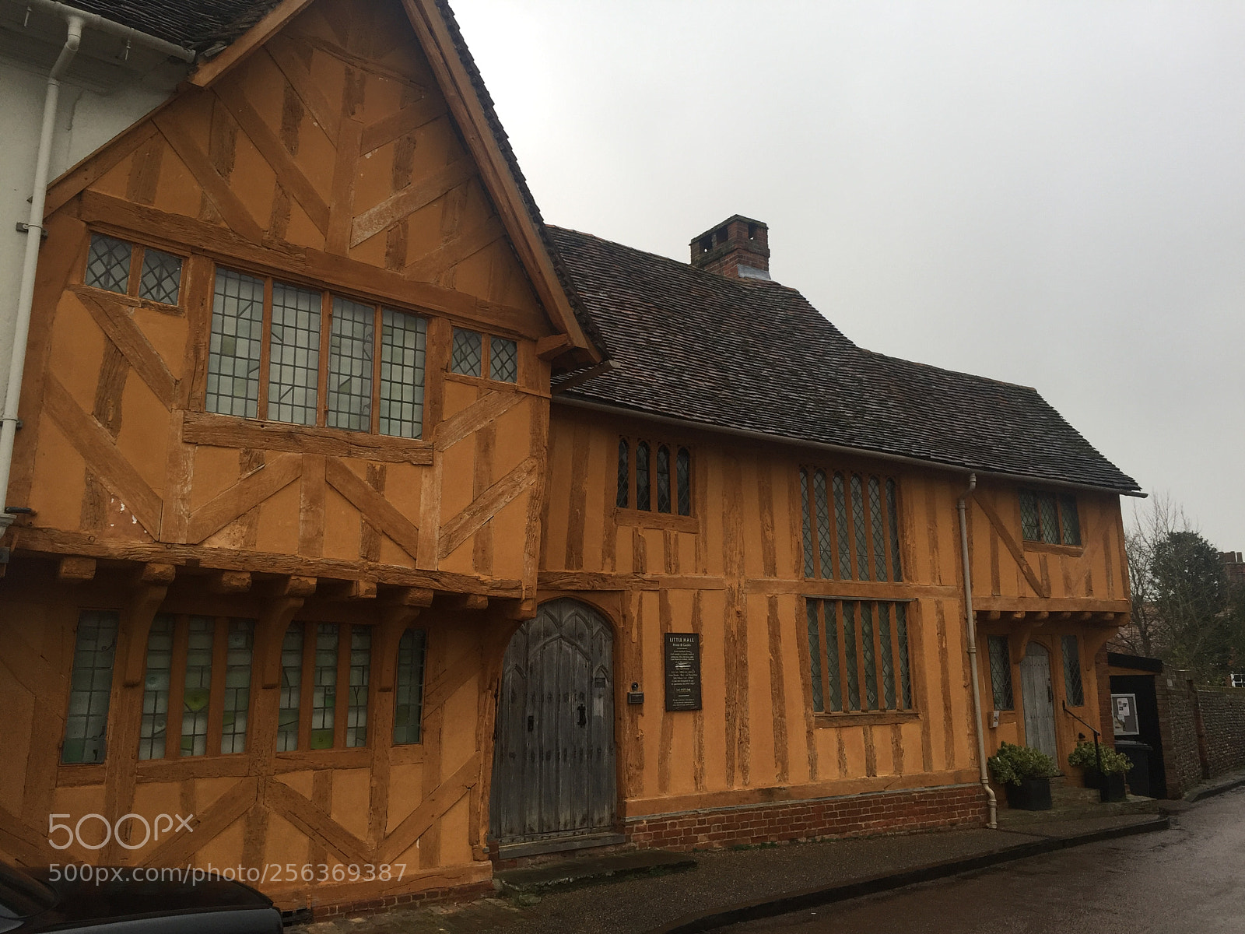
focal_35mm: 29
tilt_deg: +11.8
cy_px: 467
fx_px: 1043
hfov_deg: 61.7
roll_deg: -0.7
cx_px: 622
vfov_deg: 48.2
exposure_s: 1/100
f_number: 2.2
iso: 32
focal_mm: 4.15
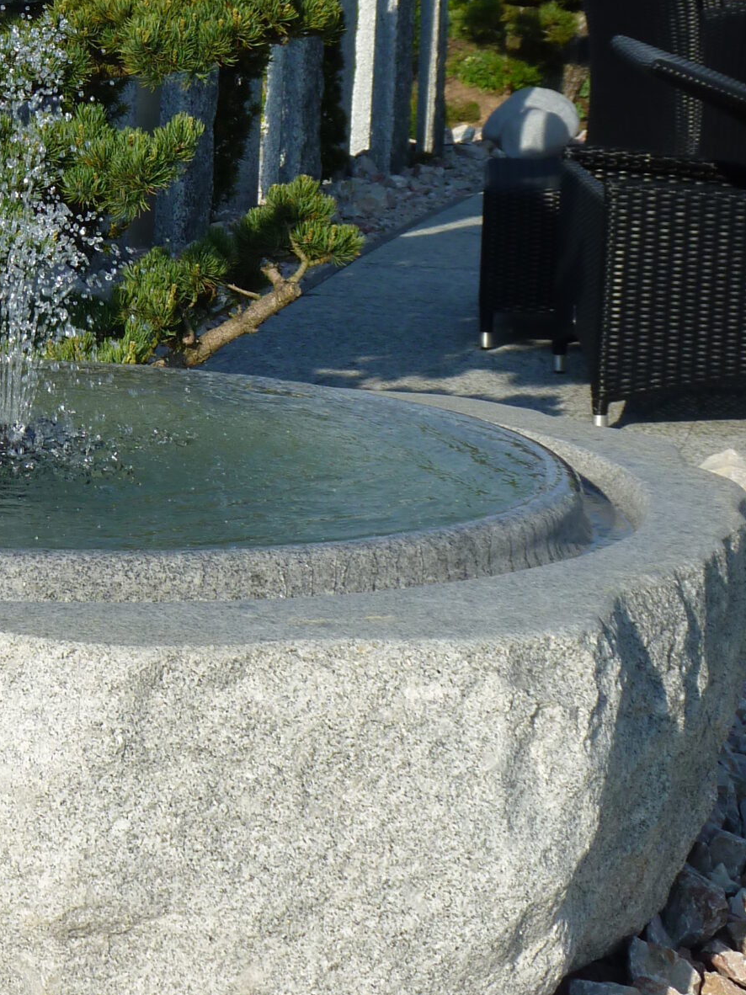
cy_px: 266
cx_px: -43
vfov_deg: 18.8
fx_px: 2989
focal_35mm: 104
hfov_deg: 14.0
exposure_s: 1/400
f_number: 4.3
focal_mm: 8.6
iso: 80
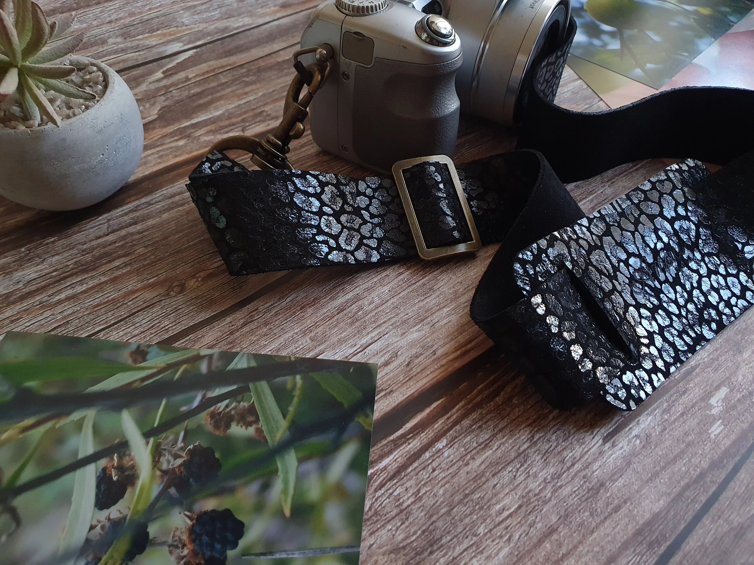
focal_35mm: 26
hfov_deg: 67.3
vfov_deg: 53.1
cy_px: 282
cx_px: 377
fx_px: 566
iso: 320
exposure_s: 1/120
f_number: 2.4
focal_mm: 4.32
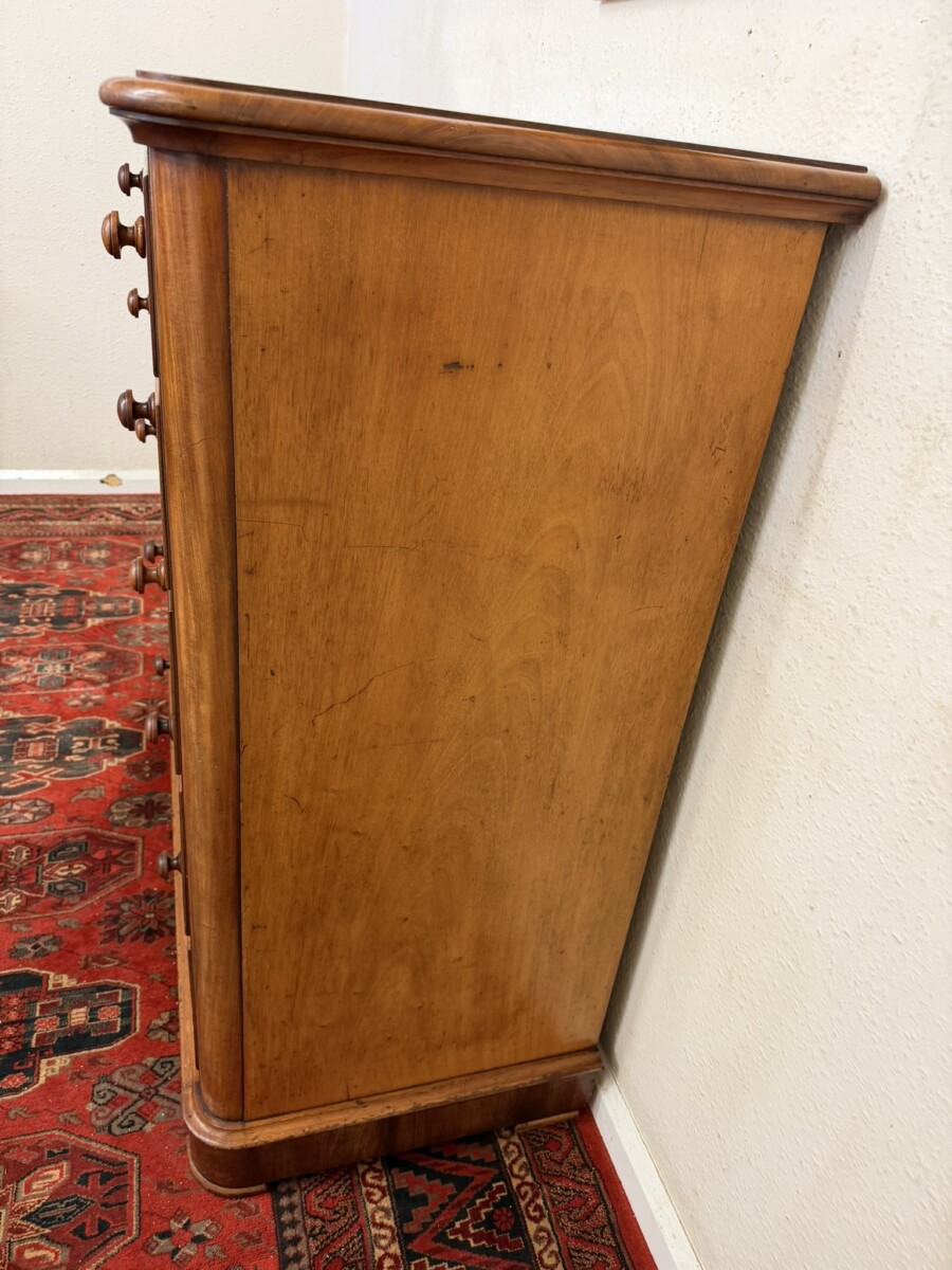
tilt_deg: -29.8
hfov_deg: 56.8
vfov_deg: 71.6
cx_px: 476
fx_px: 880
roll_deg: -8.0
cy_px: 635
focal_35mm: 24
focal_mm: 6.76
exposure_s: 1/50
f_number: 1.78
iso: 200
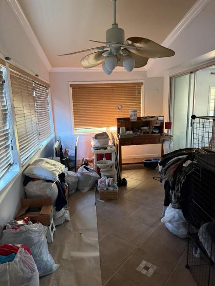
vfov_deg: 71.6
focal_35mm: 24
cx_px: 108
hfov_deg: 56.8
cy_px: 143
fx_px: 199
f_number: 1.78
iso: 500
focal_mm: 6.76
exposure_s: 1/60
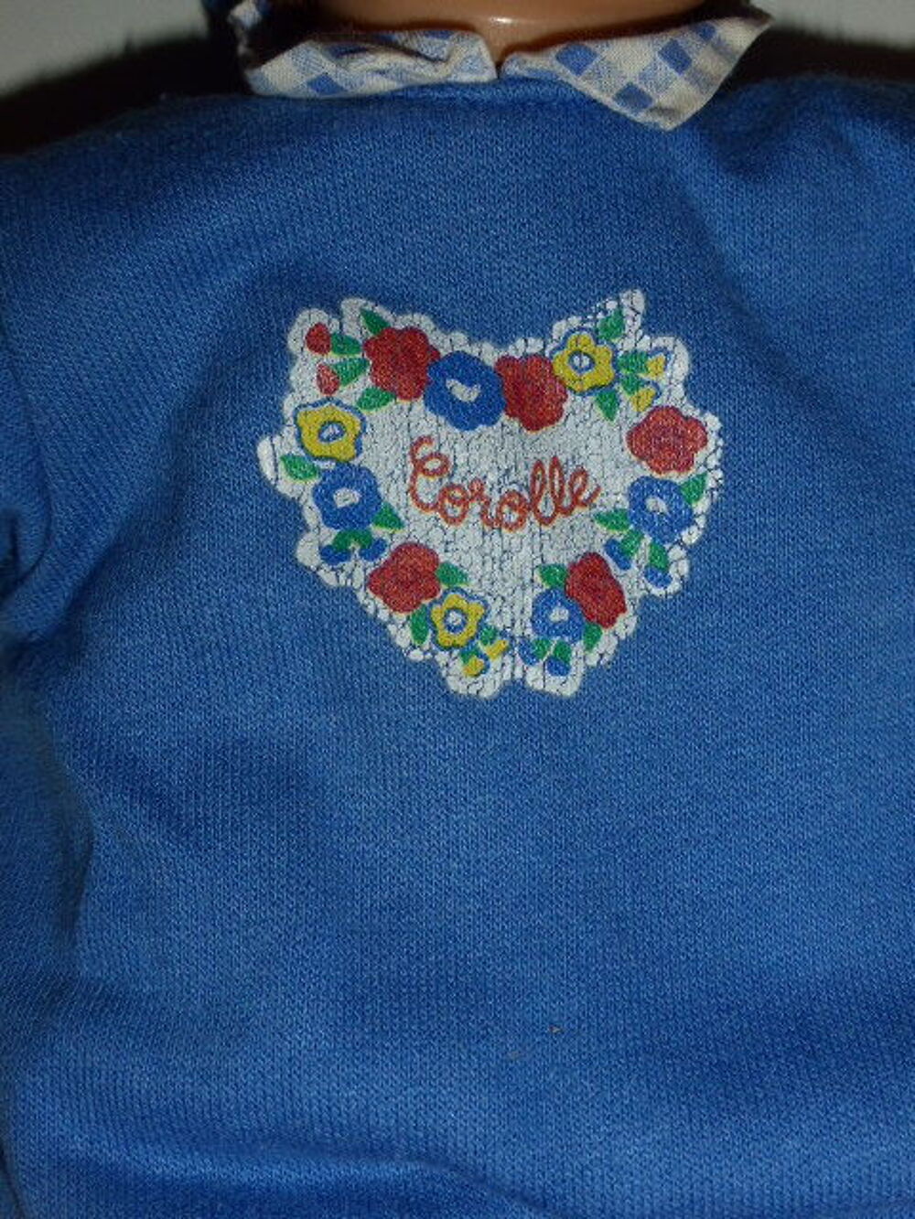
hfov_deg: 27.5
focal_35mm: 53
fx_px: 1868
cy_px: 610
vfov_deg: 36.2
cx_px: 458
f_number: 4.4
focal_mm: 9
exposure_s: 1/60
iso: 100
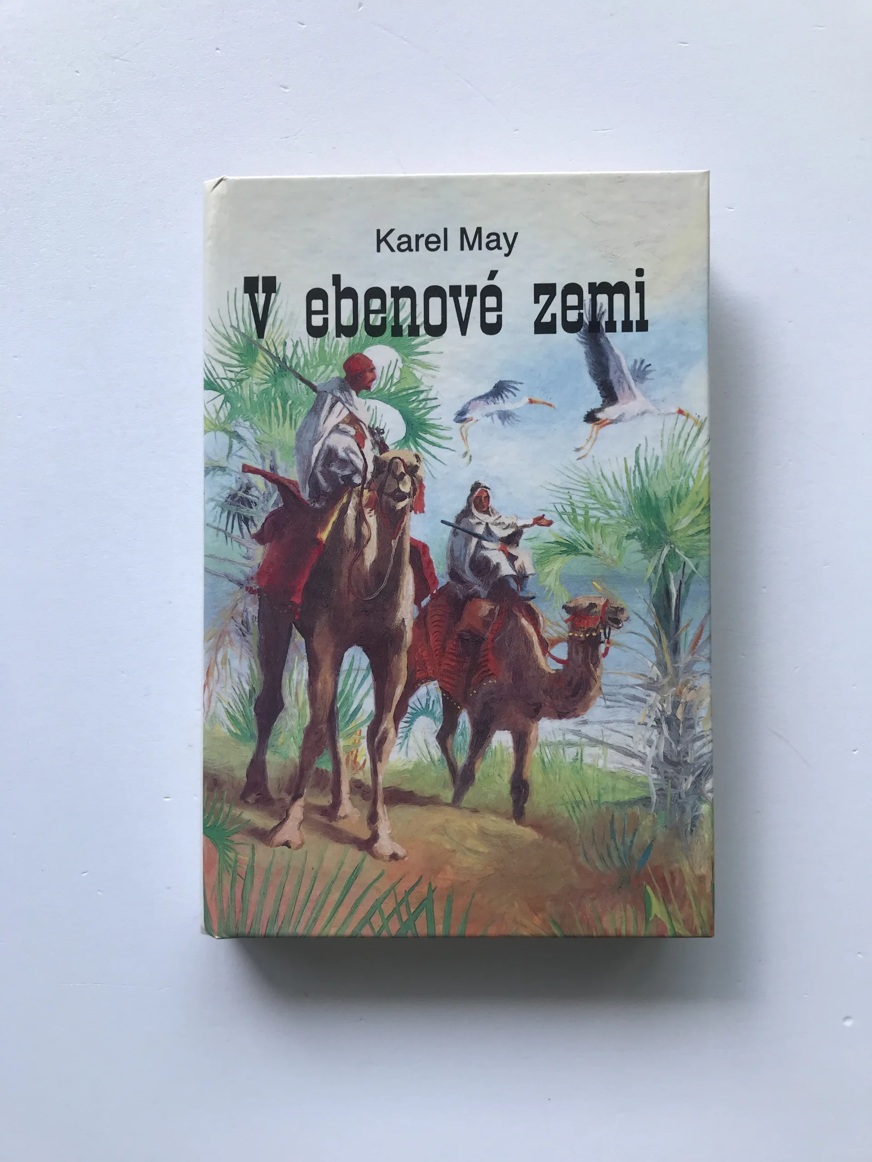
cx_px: 436
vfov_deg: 63.4
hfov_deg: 49.7
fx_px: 940
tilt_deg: -88.5
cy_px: 581
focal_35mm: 28
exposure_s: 1/192
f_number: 1.8
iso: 20
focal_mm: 3.99
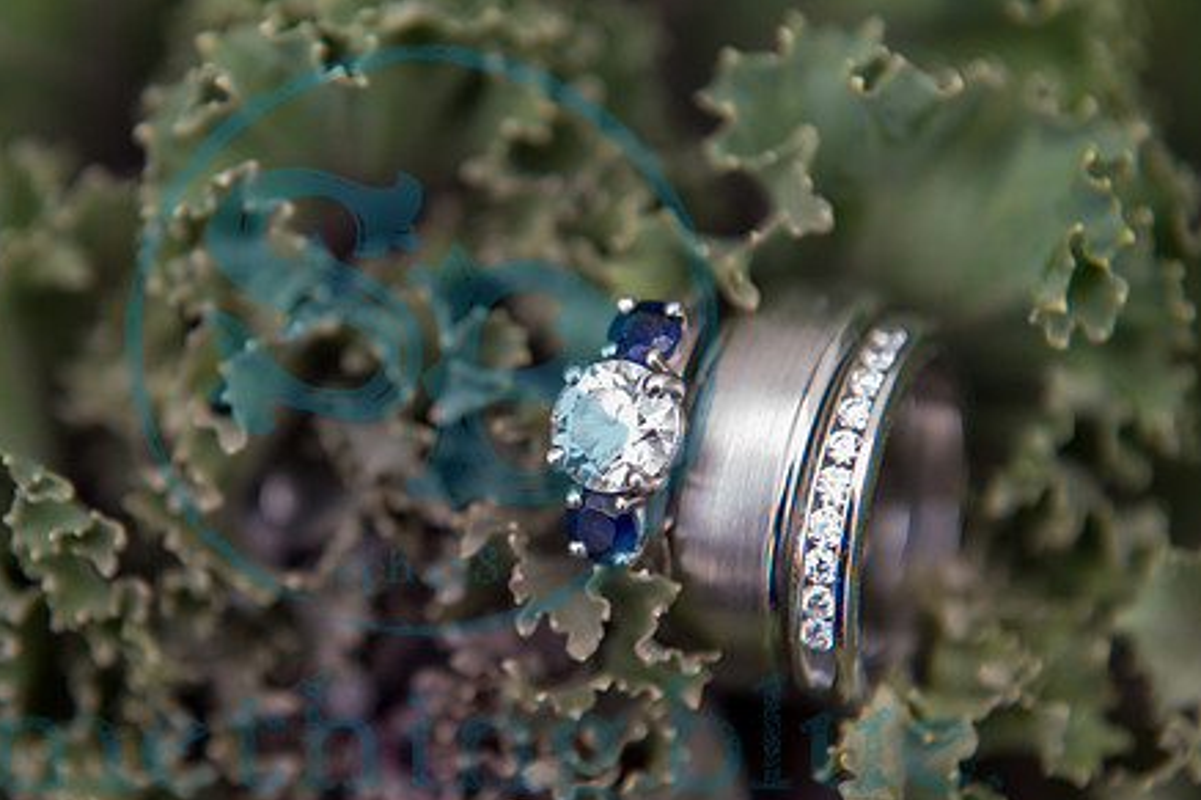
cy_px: 438
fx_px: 3101
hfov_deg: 21.8
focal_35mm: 93
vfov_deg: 14.7
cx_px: 412
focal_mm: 70
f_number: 4.5
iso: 1000
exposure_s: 1/160
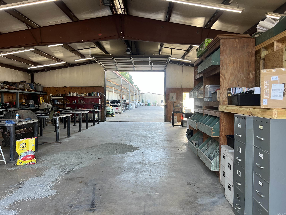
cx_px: 143
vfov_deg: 53.1
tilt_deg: -2.3
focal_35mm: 26
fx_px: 215
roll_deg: -1.9
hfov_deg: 67.3
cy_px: 108
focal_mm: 5.7
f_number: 1.5
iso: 40
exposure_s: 1/120
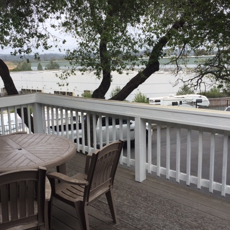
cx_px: 96
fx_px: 263
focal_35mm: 35
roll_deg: +1.7
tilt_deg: -9.3
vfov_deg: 47.2
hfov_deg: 47.0
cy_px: 114
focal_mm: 4.15
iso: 32
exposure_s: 1/1163
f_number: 2.2
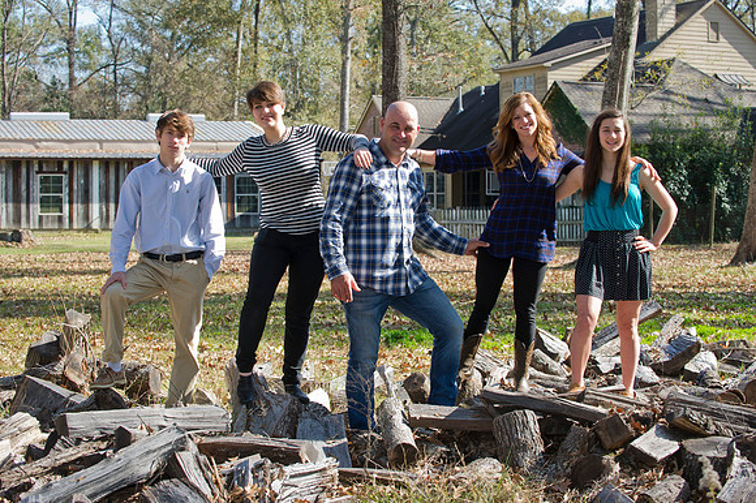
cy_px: 252
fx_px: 1637
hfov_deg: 26.0
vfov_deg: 17.5
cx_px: 378
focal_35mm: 78
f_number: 5.6
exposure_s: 1/250
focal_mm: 78
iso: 400
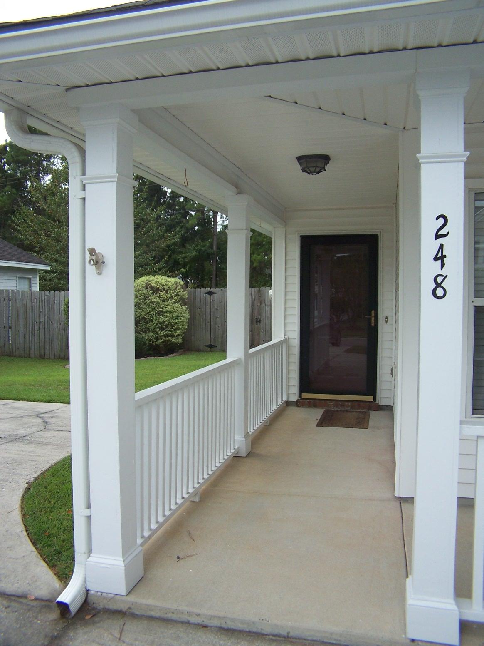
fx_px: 708
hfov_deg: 37.7
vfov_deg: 49.0
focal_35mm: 38
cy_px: 323
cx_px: 242
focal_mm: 6.3
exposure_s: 1/350
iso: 80
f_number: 2.8
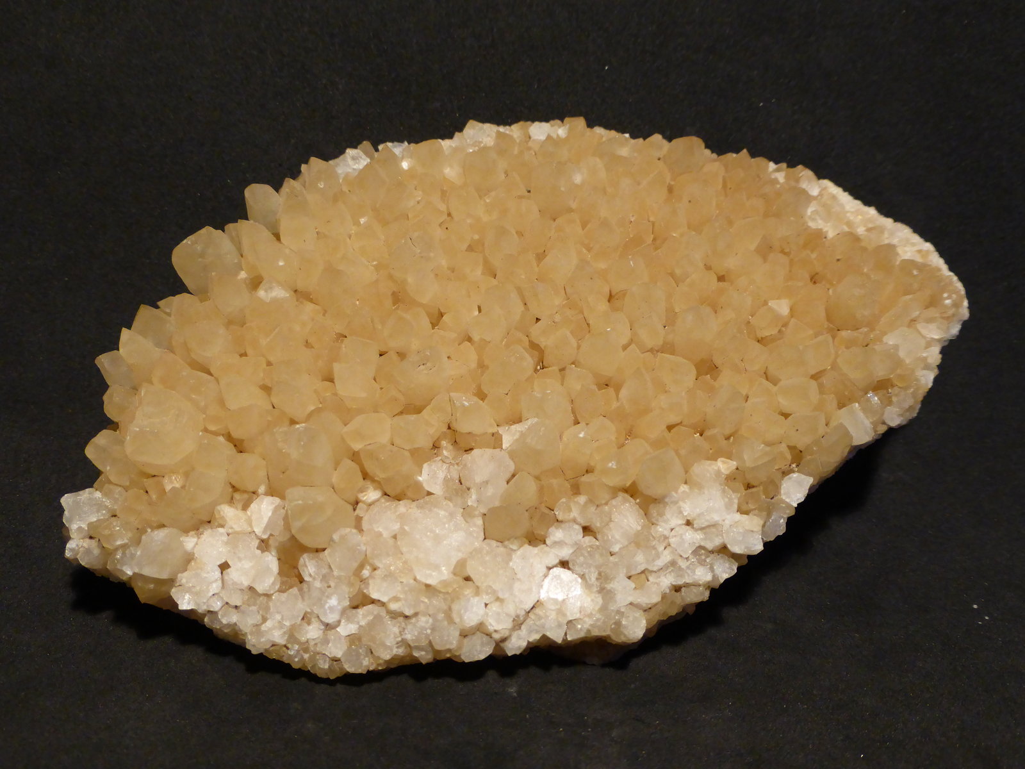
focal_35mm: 31
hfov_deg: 58.4
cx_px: 512
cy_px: 384
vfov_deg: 45.4
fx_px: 918
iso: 400
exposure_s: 1/60
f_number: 3.6
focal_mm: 5.4
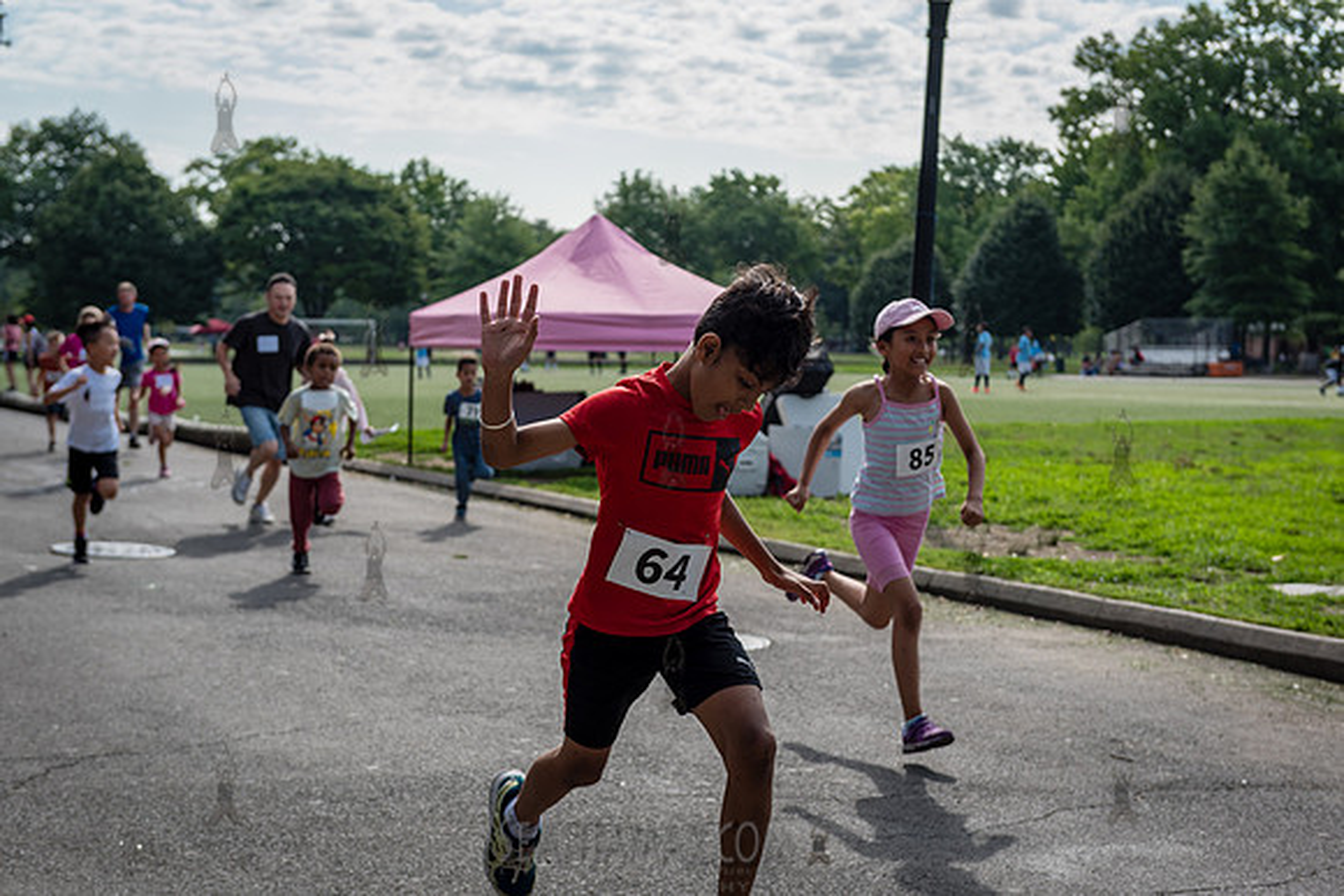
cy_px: 448
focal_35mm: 56
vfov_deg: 24.2
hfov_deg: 35.6
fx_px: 2091
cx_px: 672
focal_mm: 56
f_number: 4
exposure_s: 1/1250
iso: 200
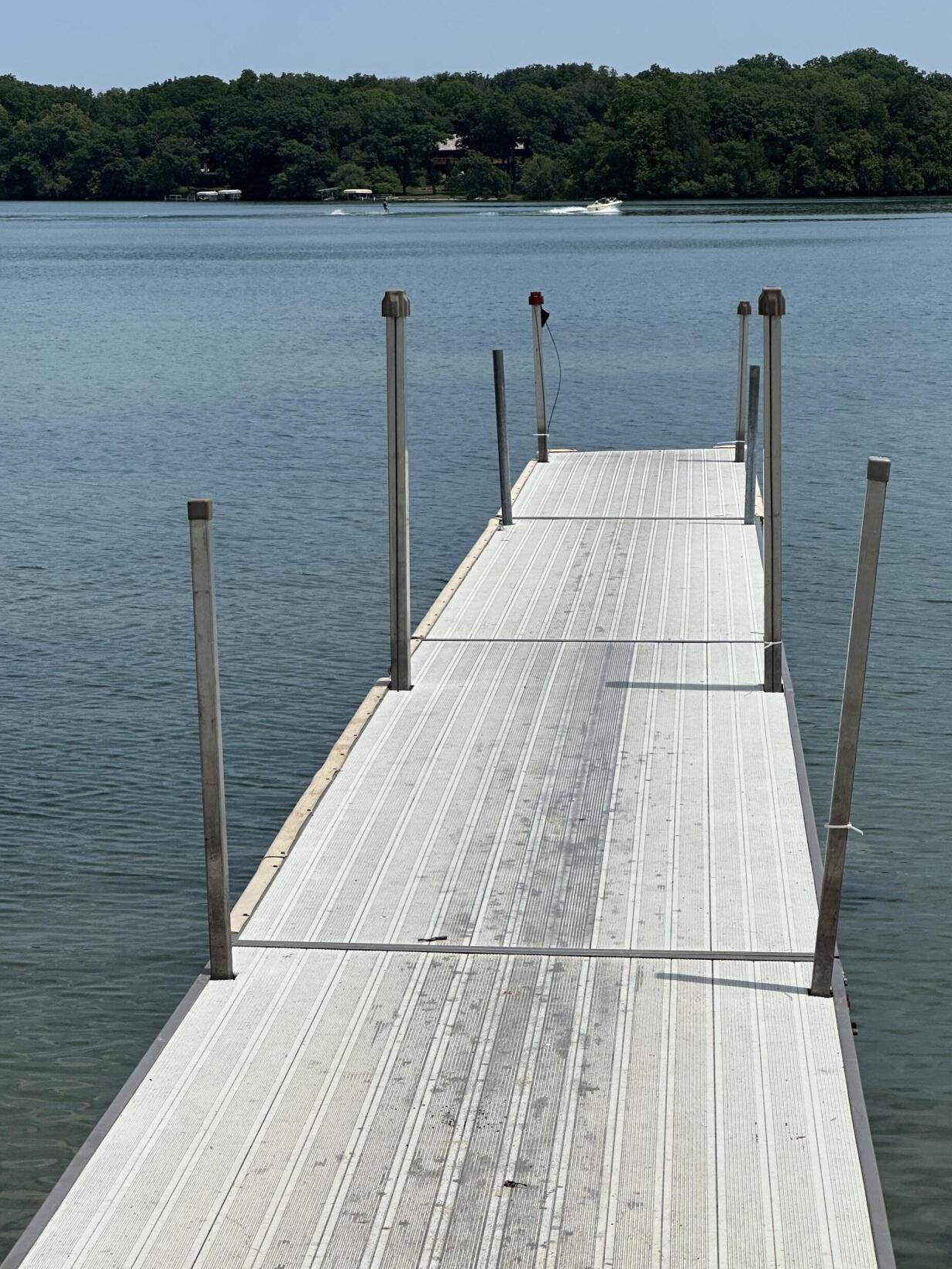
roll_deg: -0.7
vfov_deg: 20.9
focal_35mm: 94
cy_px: 709
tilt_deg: -7.4
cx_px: 518
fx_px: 3446
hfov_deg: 15.7
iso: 32
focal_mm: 9
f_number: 2.8
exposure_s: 1/1908
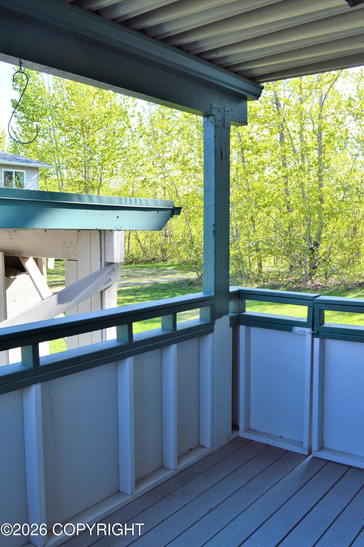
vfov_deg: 55.8
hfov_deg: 38.9
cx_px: 186
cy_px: 273
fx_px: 516
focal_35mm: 34
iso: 400
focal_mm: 22
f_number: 10
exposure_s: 1/200
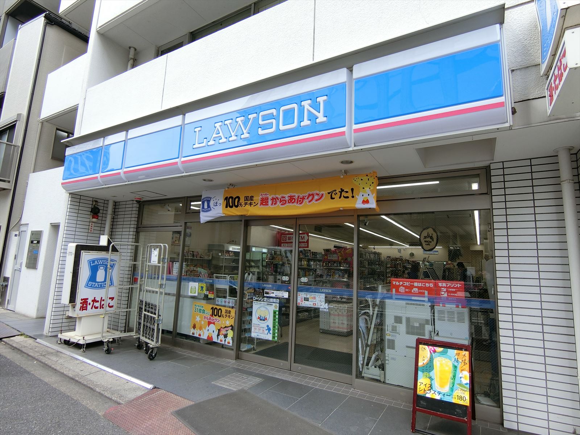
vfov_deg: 68.7
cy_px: 218
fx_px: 318
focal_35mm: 19
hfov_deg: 84.7
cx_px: 290
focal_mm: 4.06
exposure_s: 1/250
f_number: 2.7
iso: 80
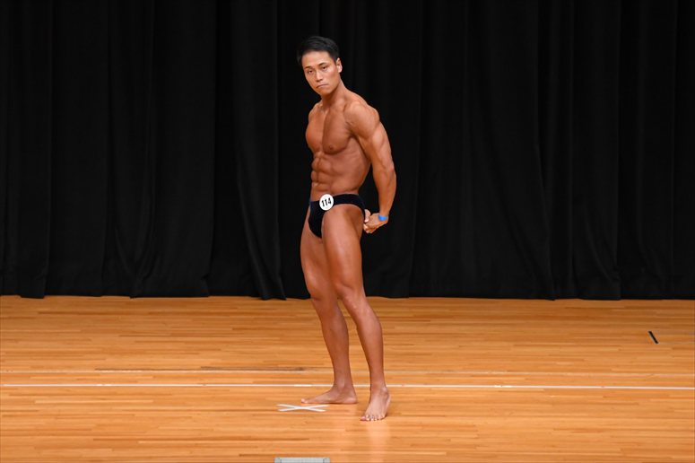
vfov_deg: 5.7
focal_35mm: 240
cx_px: 348
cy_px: 232
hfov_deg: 8.6
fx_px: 4631
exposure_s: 1/400
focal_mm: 160
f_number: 5.6
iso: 3200
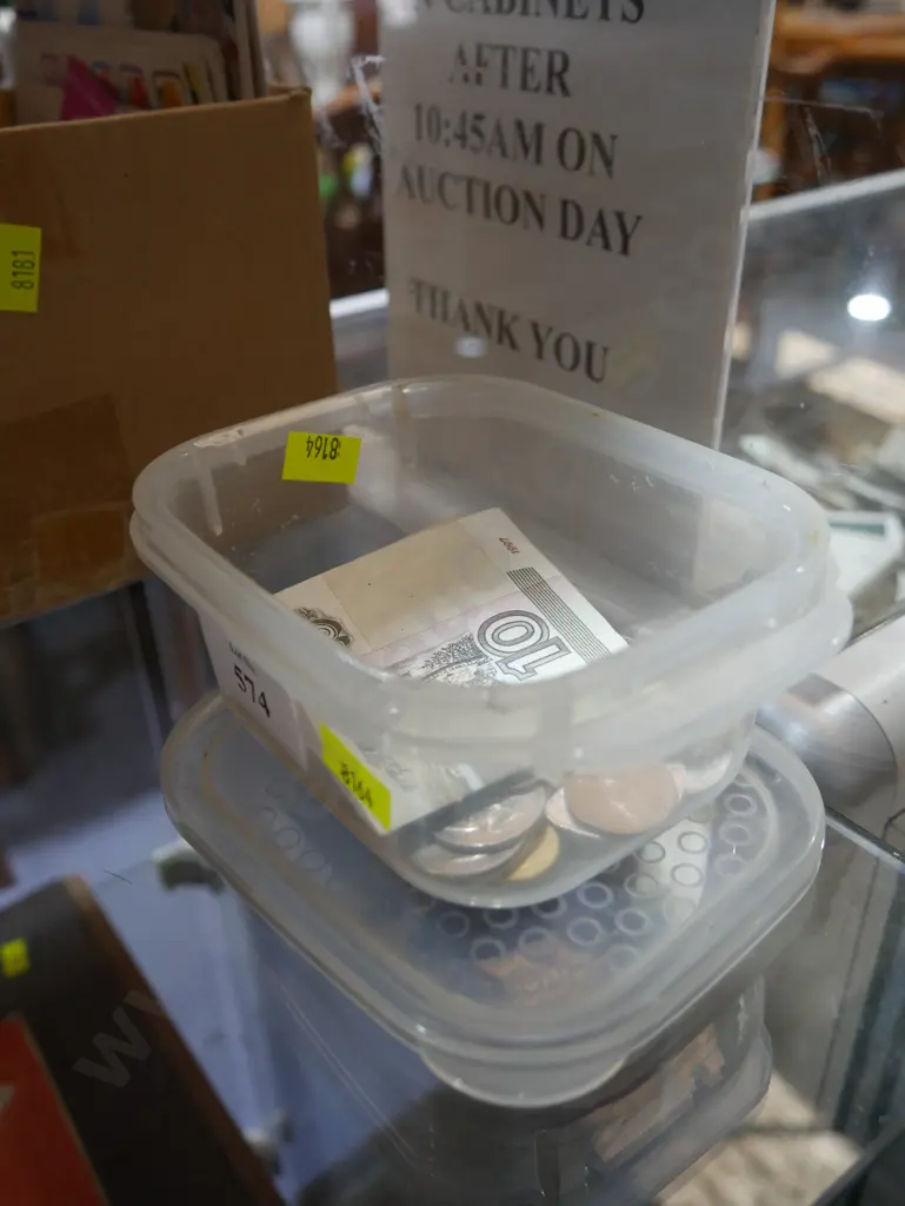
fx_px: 1045
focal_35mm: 30
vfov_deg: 59.9
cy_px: 603
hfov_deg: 46.8
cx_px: 452
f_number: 3.6
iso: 320
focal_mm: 15
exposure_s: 1/60
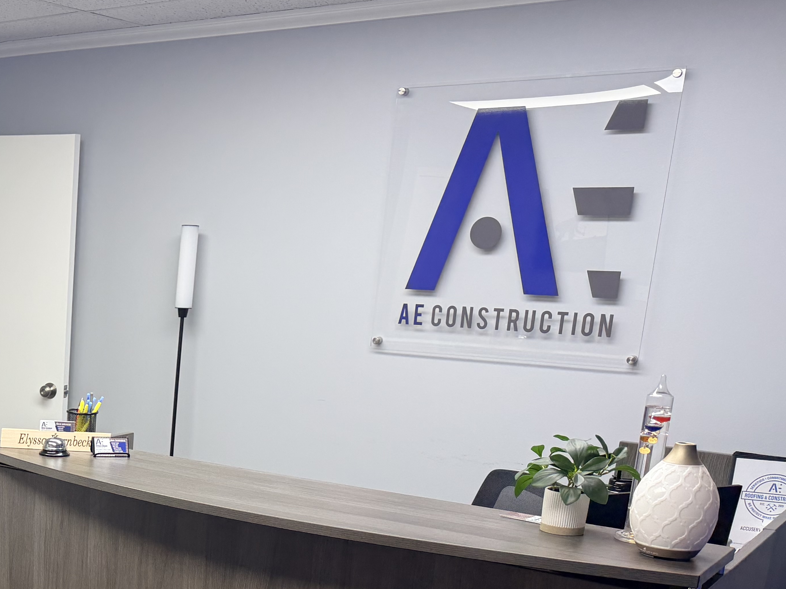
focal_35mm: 50
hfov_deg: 34.7
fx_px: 1135
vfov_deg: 27.7
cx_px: -1
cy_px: 560
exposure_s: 1/120
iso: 125
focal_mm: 6.76
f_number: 1.78
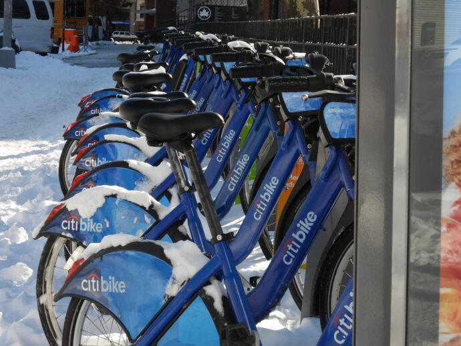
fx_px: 1266
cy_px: 173
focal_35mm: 95
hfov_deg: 20.6
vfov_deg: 15.6
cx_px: 230
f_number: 5
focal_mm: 17
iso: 100
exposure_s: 1/400
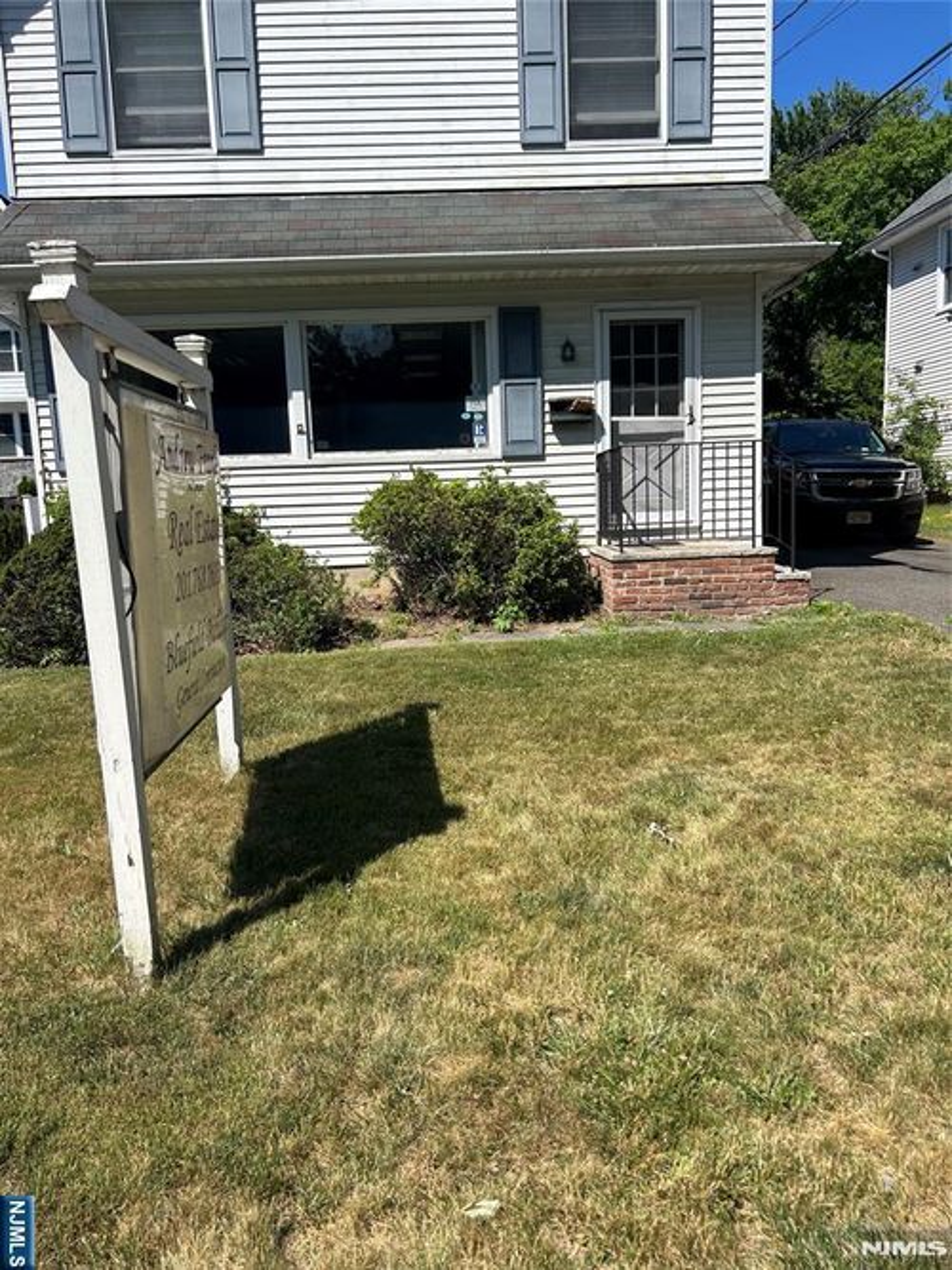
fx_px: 954
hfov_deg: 53.0
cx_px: 476
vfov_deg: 67.3
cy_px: 635
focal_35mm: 26
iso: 50
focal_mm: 5.7
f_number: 1.5
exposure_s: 1/3968
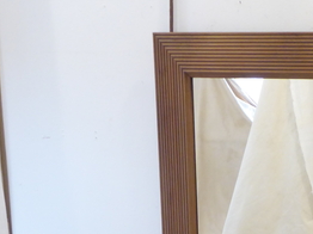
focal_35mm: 78
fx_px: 705
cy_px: 261
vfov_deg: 18.1
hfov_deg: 23.5
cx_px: 344
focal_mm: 5.8
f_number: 3.6
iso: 400
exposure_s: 1/15
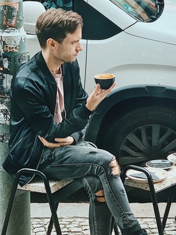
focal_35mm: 118
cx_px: 189
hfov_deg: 12.4
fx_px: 800
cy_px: 55
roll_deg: -1.4
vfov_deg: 16.6
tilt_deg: -10.5
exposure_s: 1/100
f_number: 2.4
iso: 64
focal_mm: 6
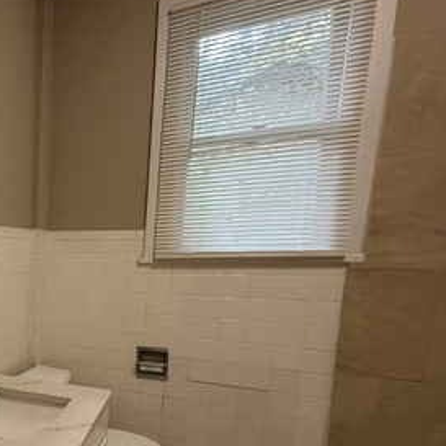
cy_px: 315
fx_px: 423
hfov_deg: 41.9
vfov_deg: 53.9
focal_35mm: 29
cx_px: -62
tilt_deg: -7.6
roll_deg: +0.4
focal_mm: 2.22
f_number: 2.2
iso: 640
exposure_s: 1/60
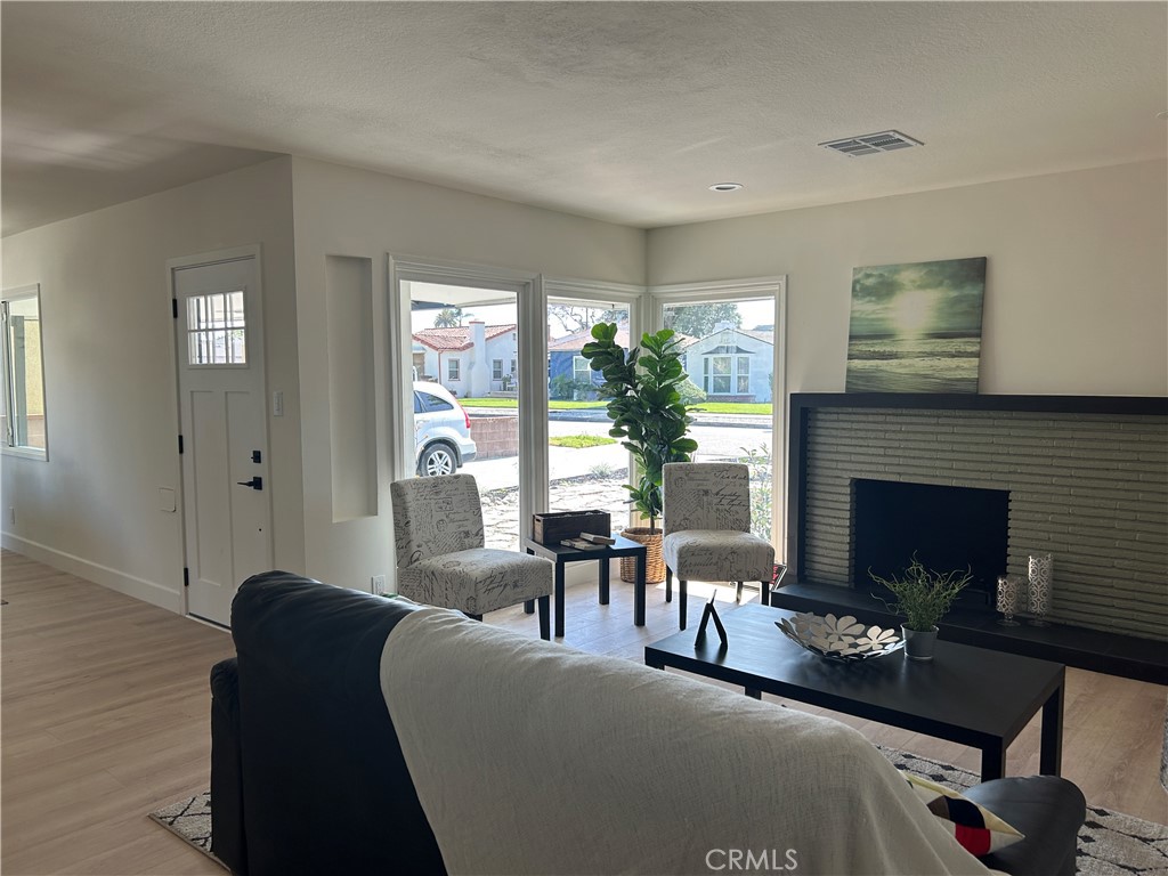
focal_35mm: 26
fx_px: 877
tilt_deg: -4.1
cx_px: 584
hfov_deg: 67.3
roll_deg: +0.6
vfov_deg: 53.1
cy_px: 438
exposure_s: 1/254
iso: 40
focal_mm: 5.7
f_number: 1.5
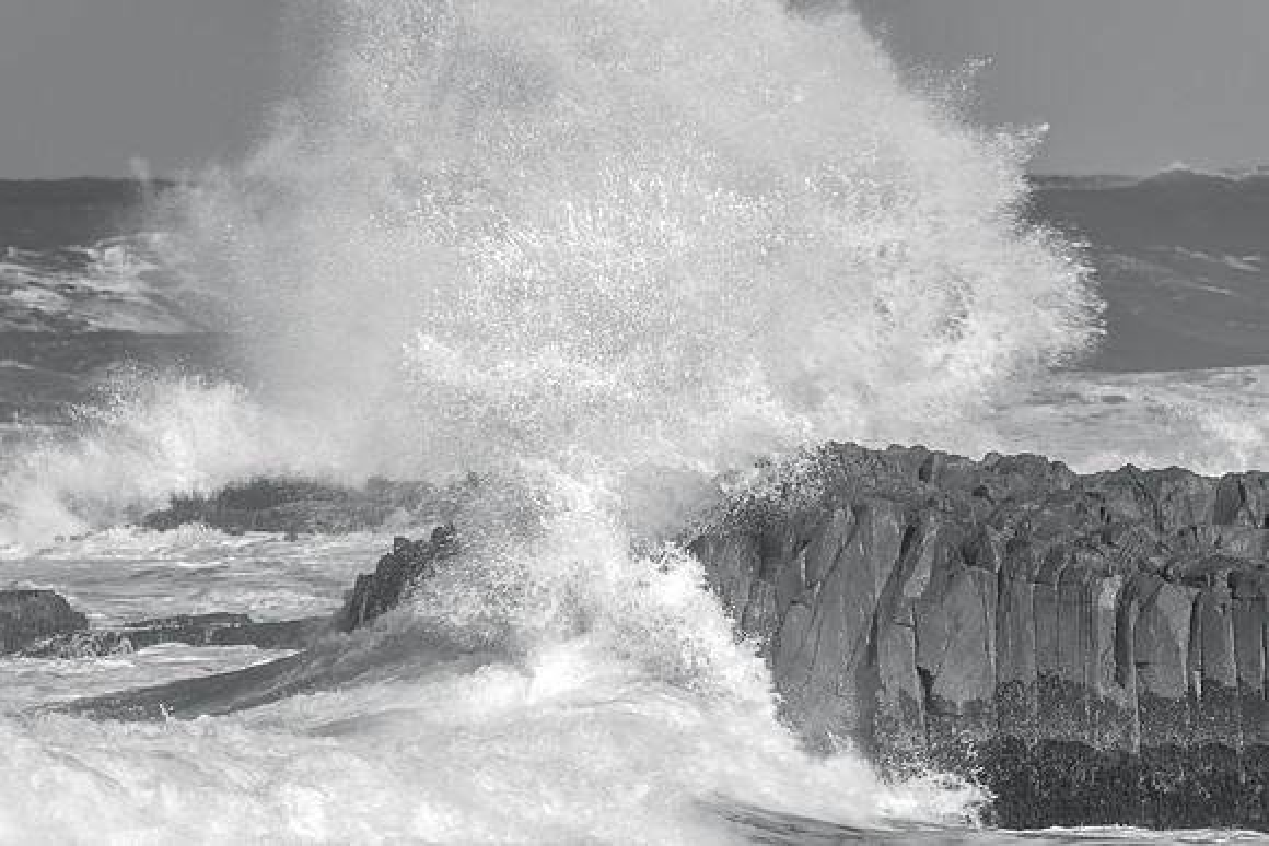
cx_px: 634
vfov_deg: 2.2
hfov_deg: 3.3
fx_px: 21812
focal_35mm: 619
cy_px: 423
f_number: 11
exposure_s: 1/100
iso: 31
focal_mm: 600
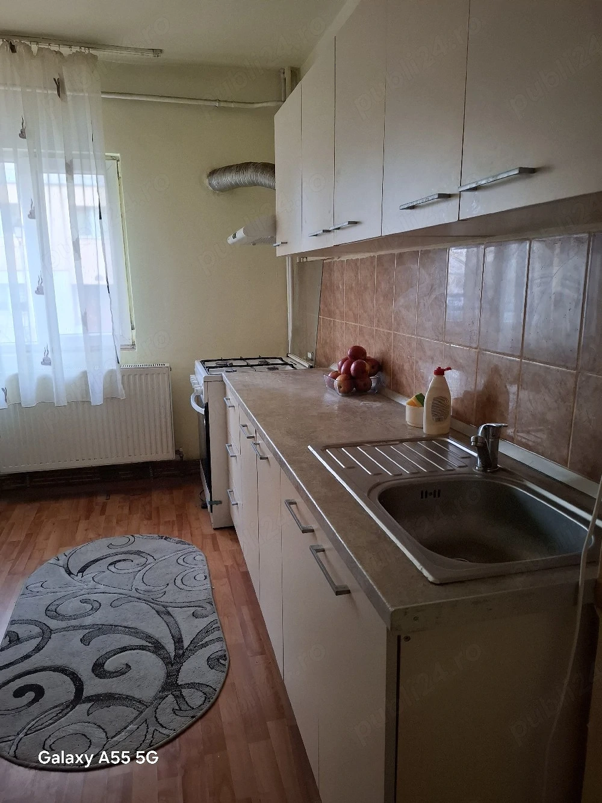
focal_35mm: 23
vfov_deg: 73.9
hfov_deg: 58.9
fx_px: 533
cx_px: 301
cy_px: 402
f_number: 1.8
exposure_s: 1/25
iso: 640
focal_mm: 5.54
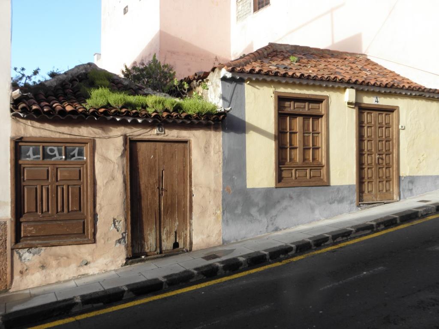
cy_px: 164
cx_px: 220
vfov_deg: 41.8
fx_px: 431
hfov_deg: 54.0
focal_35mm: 34
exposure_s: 1/100
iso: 64
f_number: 5.6
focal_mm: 6.07
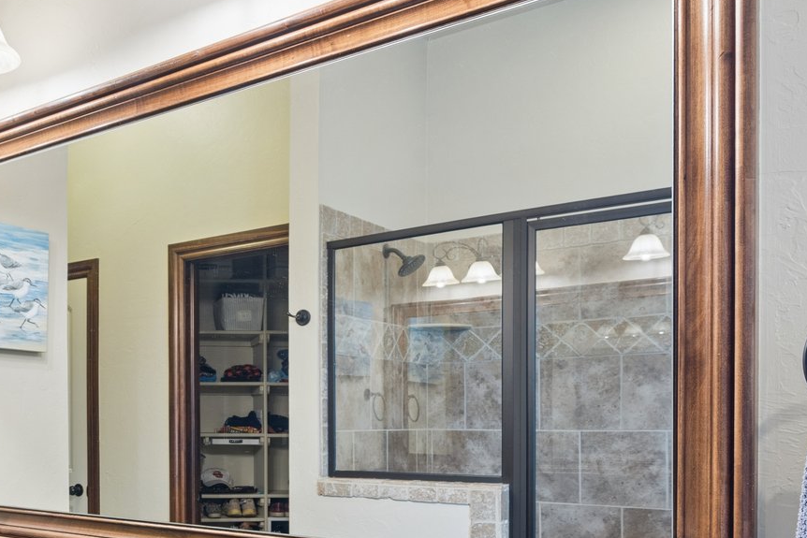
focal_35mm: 38
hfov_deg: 46.6
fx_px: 852
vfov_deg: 34.0
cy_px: 430
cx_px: 109
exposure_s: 1/5
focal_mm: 16
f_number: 8
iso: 200
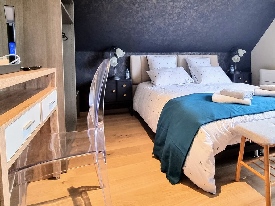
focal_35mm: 21
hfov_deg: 78.4
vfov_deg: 61.6
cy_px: 66
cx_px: 159
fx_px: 167
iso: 320
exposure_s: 1/50
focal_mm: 2.2
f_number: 2.2
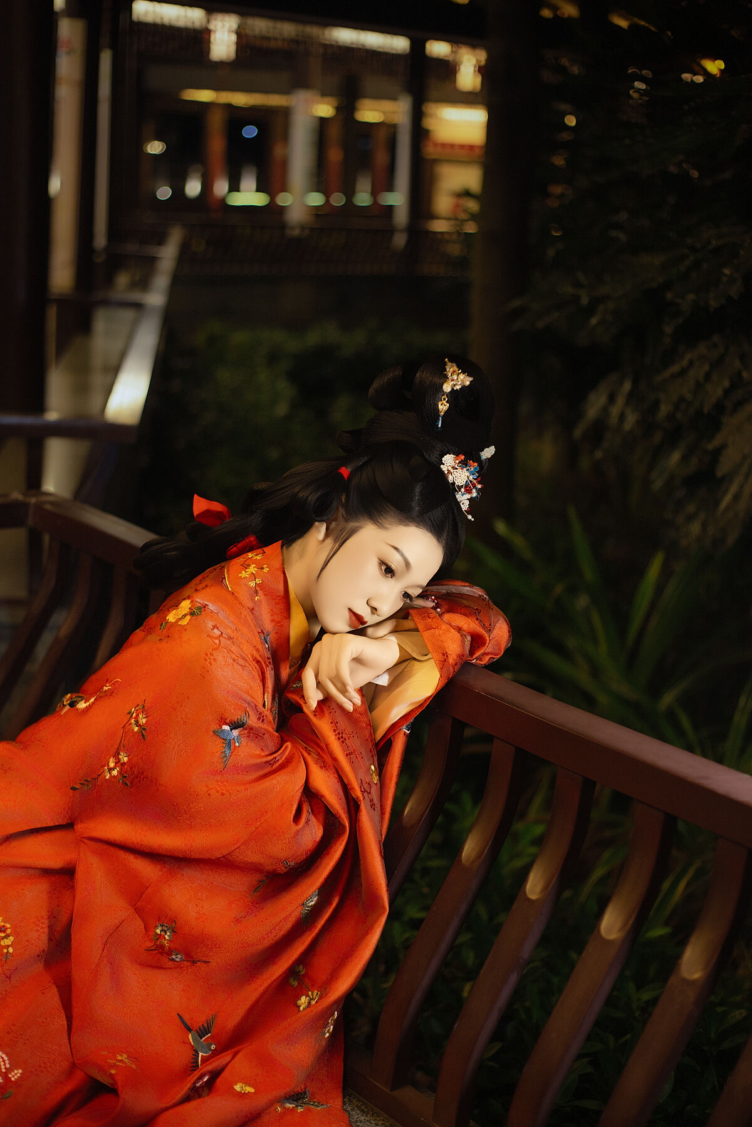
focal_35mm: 49
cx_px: 376
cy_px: 564
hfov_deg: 27.5
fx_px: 1535
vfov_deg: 40.3
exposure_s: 1/80
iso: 800
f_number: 2.5
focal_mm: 50
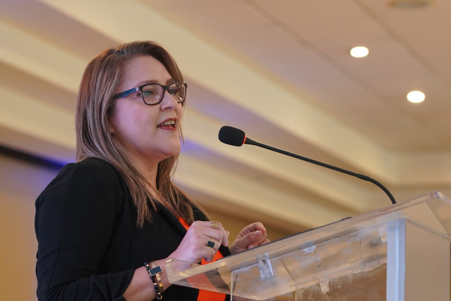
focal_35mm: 124
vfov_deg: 11.1
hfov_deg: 16.5
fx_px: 1553
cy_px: 165
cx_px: 234
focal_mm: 85
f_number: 4
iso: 3200
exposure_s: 1/160
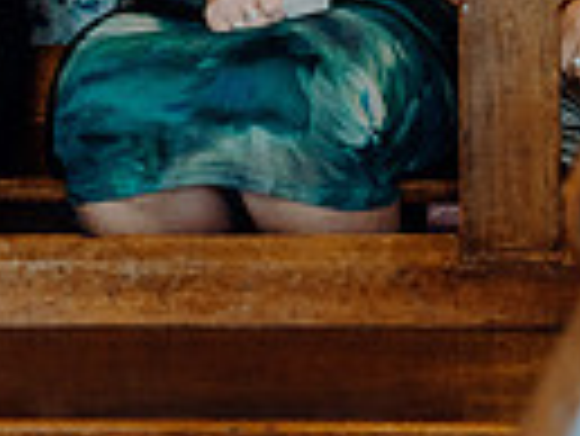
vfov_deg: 6.2
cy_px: -402
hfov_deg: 8.4
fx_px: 3908
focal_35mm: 233
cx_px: 656
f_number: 3.2
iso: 2500
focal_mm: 54
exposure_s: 1/200
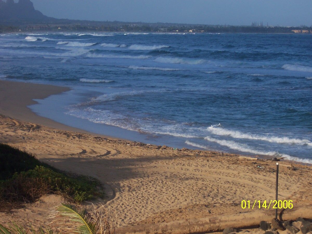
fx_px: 1298
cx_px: 156
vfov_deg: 10.3
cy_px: 117
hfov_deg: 13.7
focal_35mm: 144
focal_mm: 22.4
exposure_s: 1/350
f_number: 6.7
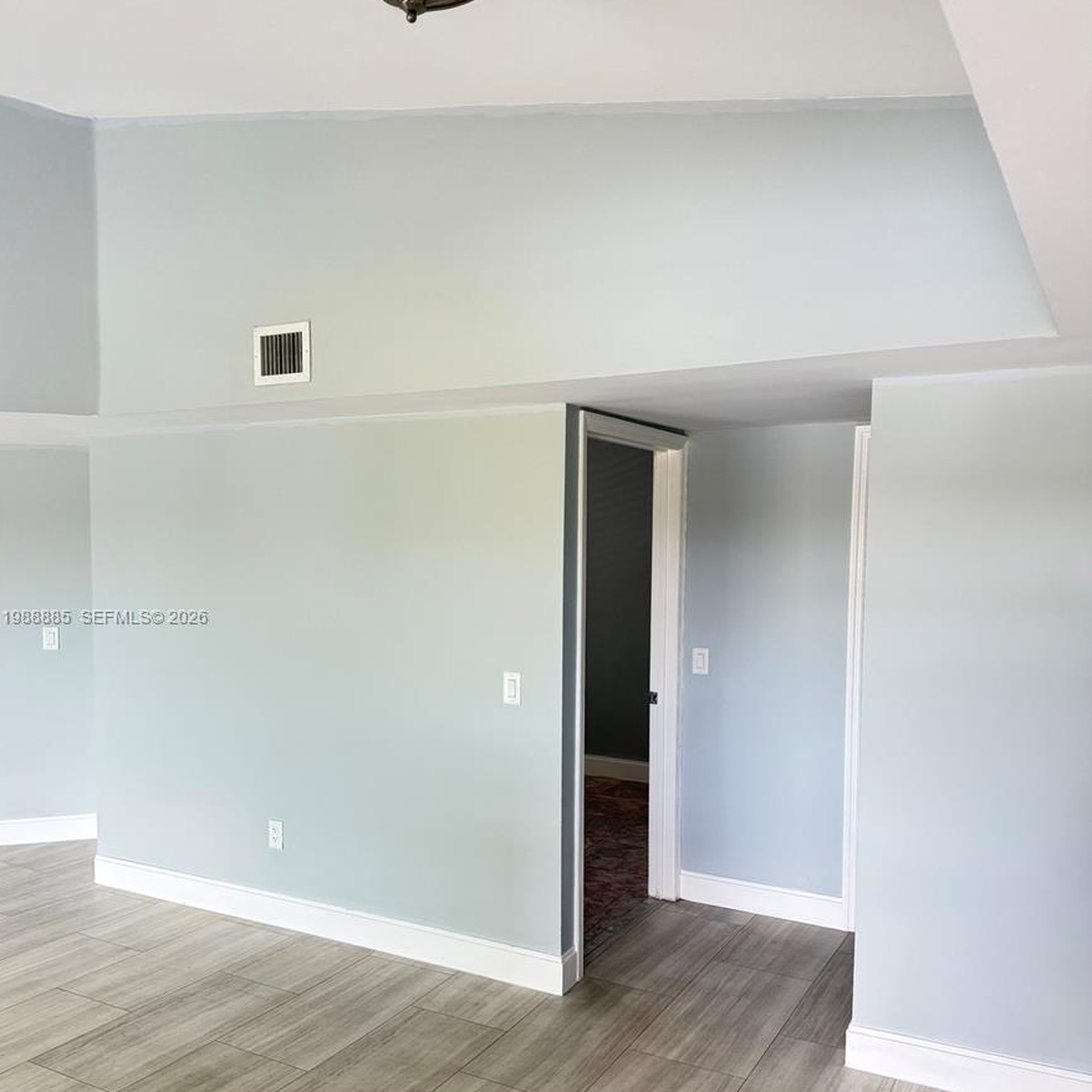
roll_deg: -0.6
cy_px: 618
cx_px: 536
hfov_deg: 55.6
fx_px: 1035
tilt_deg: -5.1
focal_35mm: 29
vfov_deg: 55.4
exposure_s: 1/60
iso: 250
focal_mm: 6.76
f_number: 1.78
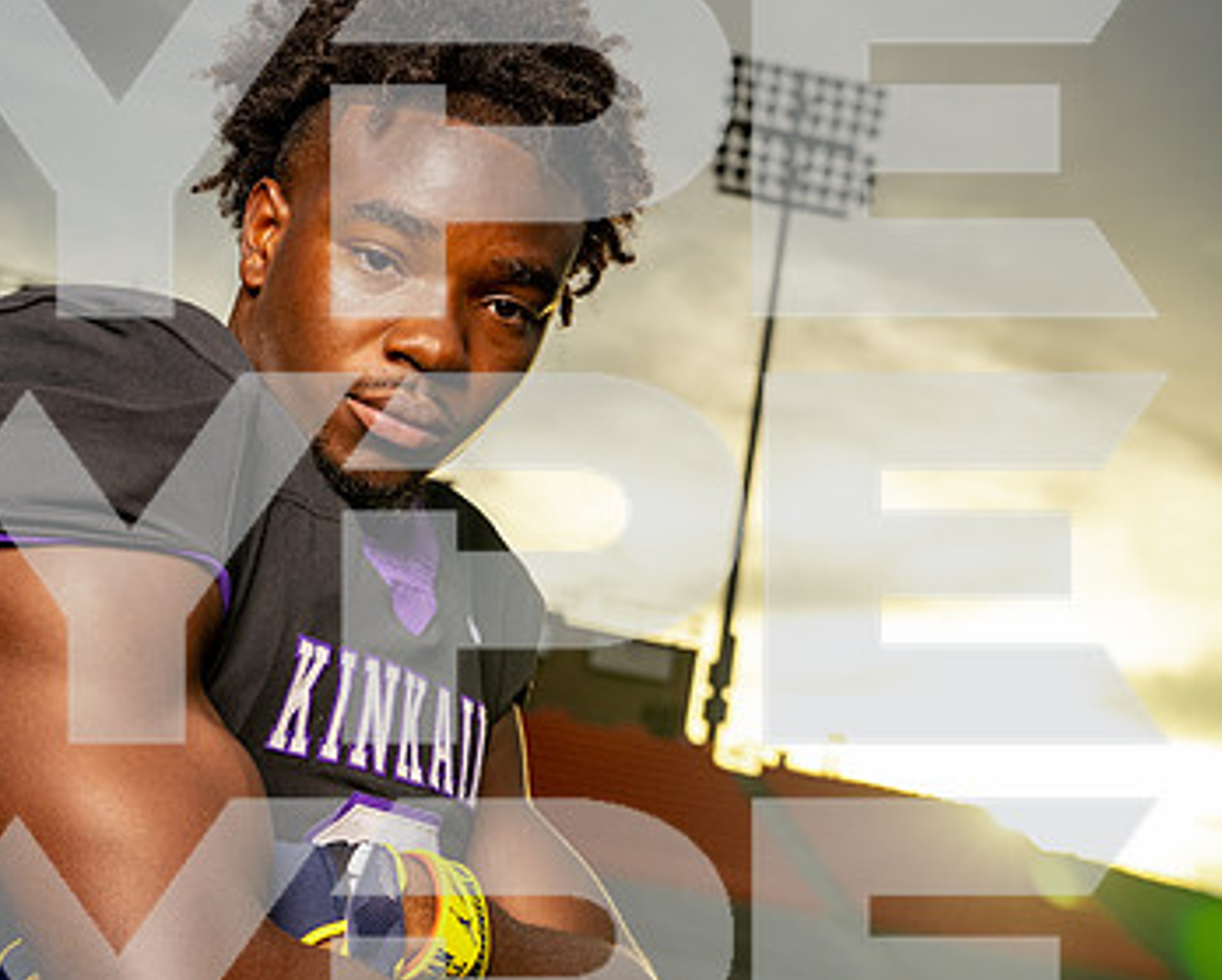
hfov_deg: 25.0
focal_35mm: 75
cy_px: 560
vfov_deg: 20.4
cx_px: 274
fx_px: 2715
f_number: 5.6
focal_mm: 48
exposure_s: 1/500
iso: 200
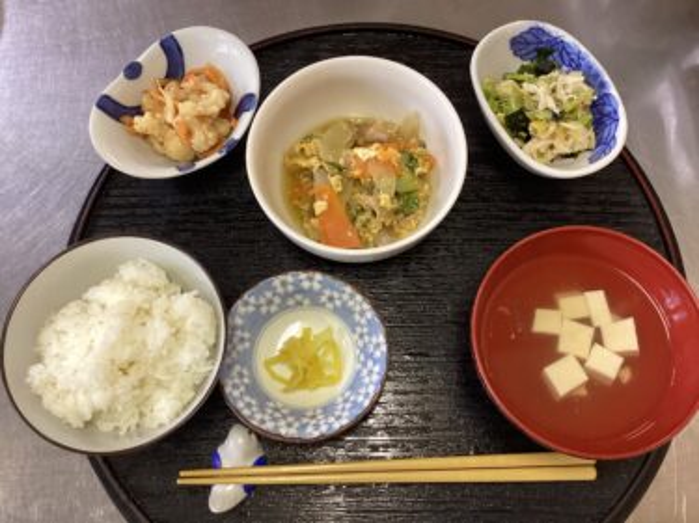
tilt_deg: -70.2
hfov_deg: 58.4
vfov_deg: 45.4
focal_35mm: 31
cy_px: 262
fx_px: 626
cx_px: 350
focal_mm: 3.3
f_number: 2.4
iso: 160
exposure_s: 1/50
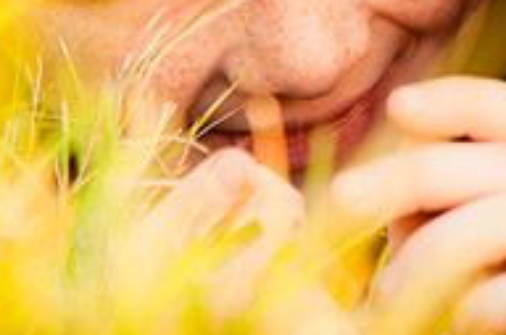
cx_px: 651
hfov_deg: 2.3
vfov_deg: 1.5
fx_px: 12731
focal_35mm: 908
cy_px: -152
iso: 200
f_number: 4.5
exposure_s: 1/80
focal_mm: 200
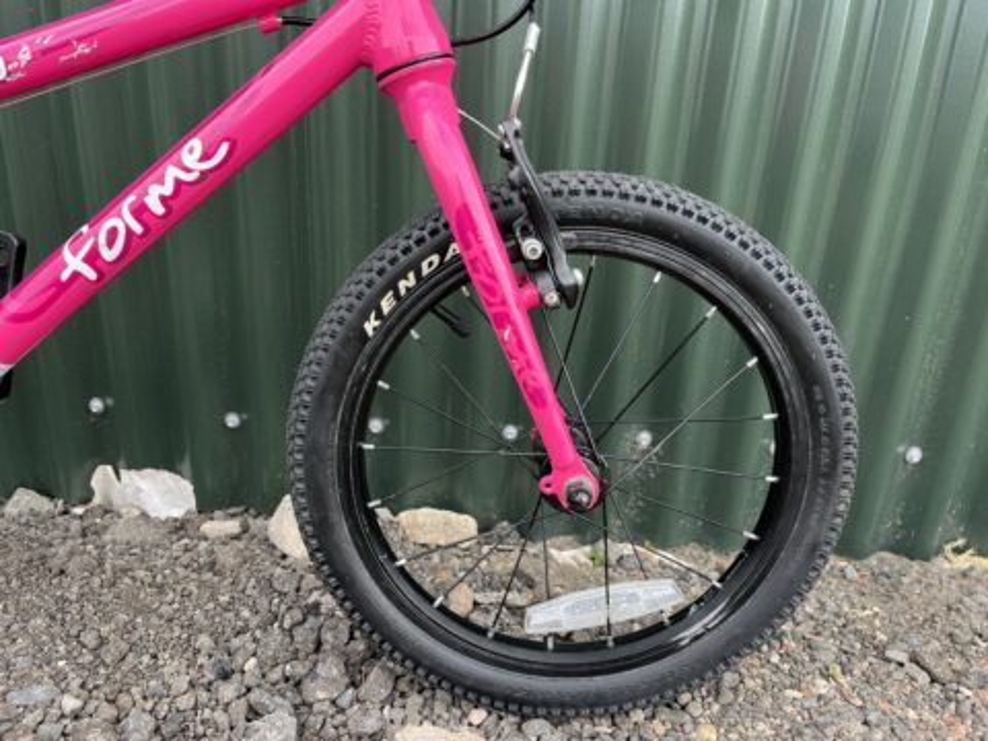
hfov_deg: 67.3
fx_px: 742
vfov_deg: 53.1
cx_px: 494
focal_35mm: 26
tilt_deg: -22.8
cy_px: 370
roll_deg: -0.9
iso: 40
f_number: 1.6
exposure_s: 1/250
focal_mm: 5.1
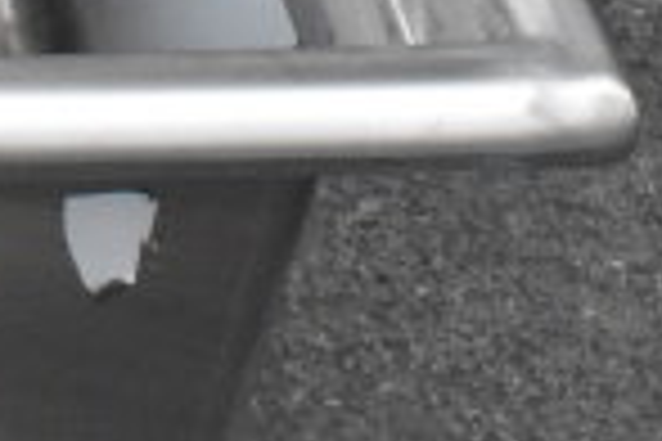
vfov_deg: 8.4
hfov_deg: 11.9
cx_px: -603
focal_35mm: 156
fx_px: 2870
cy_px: -407
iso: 6400
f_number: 18
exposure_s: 1/1000
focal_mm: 25
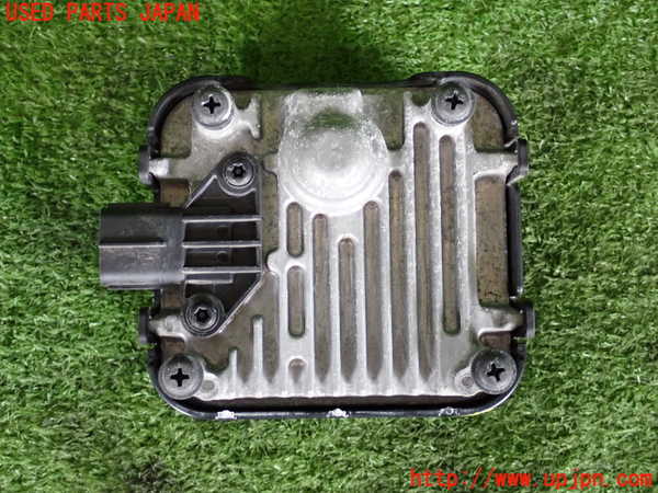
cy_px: 246
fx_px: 950
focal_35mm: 50
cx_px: 329
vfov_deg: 29.1
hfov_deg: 38.2
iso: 640
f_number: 3.2
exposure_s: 1/50
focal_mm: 9.01
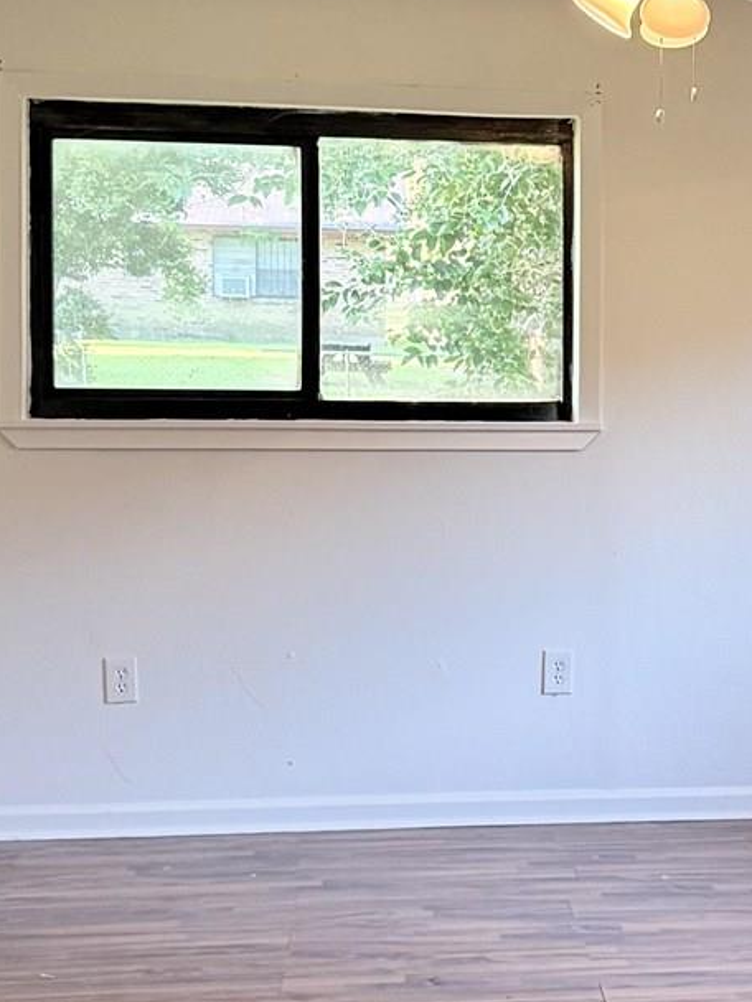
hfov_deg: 15.5
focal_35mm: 91
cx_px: 942
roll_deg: -0.8
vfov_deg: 21.5
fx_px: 2636
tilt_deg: -2.6
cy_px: 460
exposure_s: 1/60
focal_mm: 6.76
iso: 250
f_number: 1.78
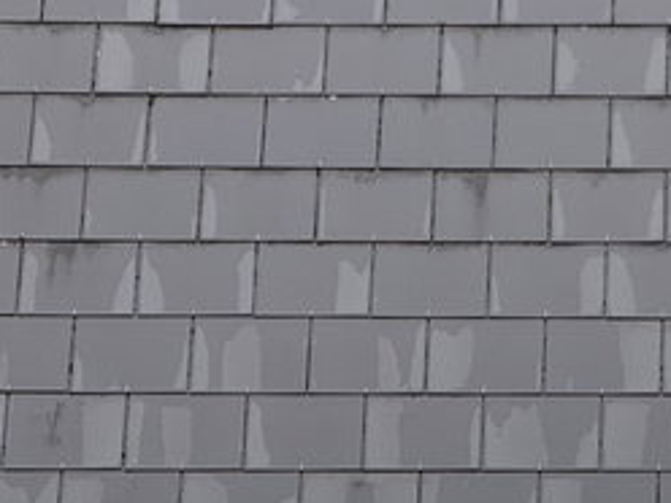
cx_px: 901
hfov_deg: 5.3
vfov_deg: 4.0
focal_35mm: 372
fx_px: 7211
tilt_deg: -0.6
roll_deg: +0.0
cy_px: 687
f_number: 2.8
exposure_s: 1/188
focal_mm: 15.66
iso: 50
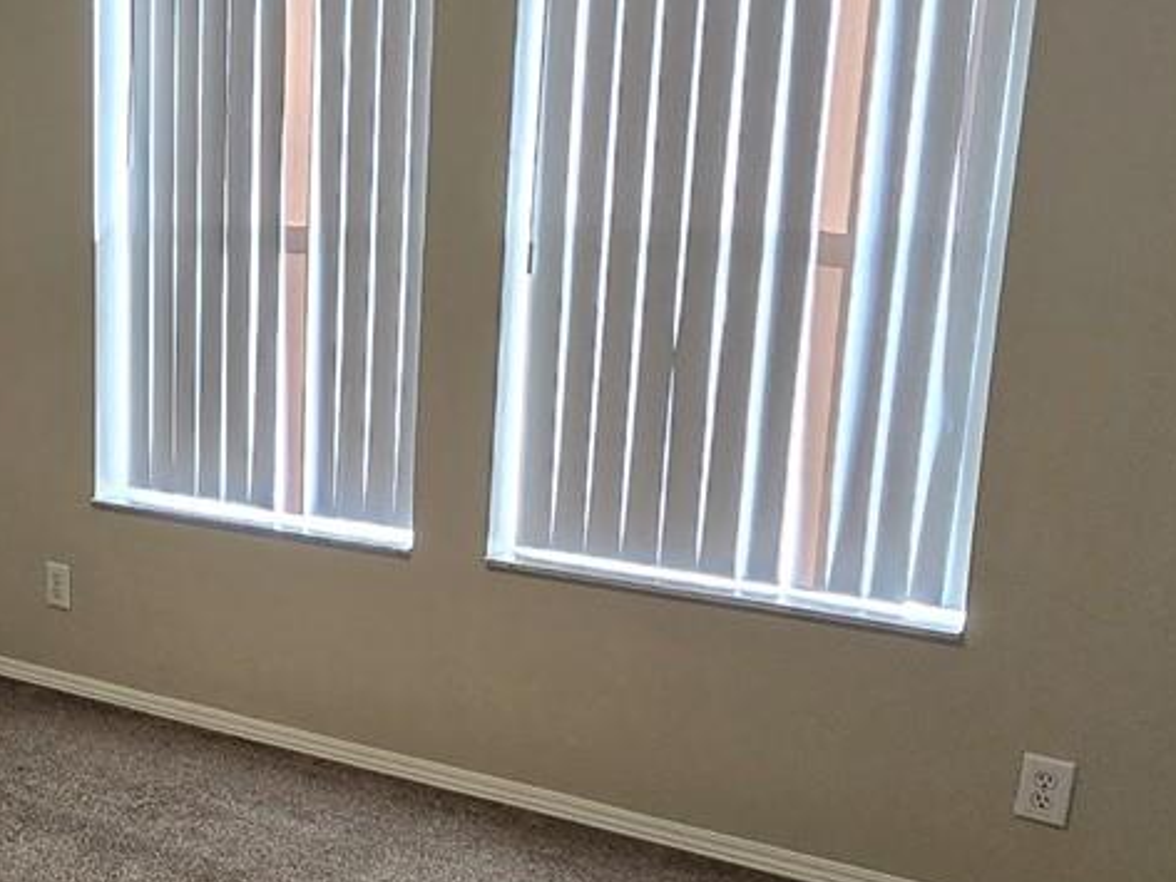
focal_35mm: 44
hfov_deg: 36.6
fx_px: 1495
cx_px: -104
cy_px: 492
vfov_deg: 32.9
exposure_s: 1/60
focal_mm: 2.2
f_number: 2.2
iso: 125
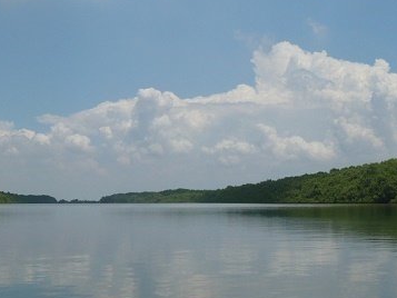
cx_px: 76
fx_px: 746
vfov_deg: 22.6
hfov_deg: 29.1
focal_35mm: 65
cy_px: 118
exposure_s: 1/500
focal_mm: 5.8
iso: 100
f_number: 8
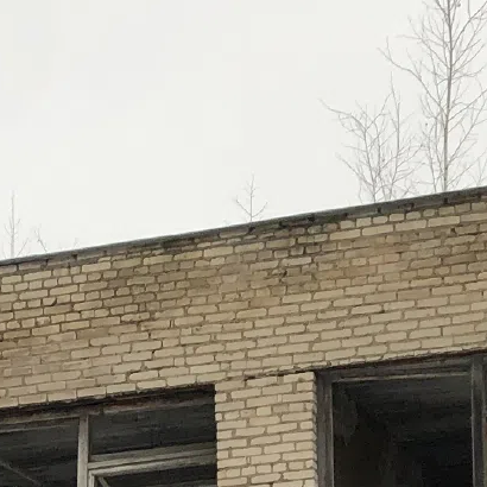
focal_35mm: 145
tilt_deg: +7.2
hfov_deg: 12.0
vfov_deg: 11.3
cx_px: 203
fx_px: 2308
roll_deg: +0.6
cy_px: 855
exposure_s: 1/120
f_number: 1.8
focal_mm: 4
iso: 40
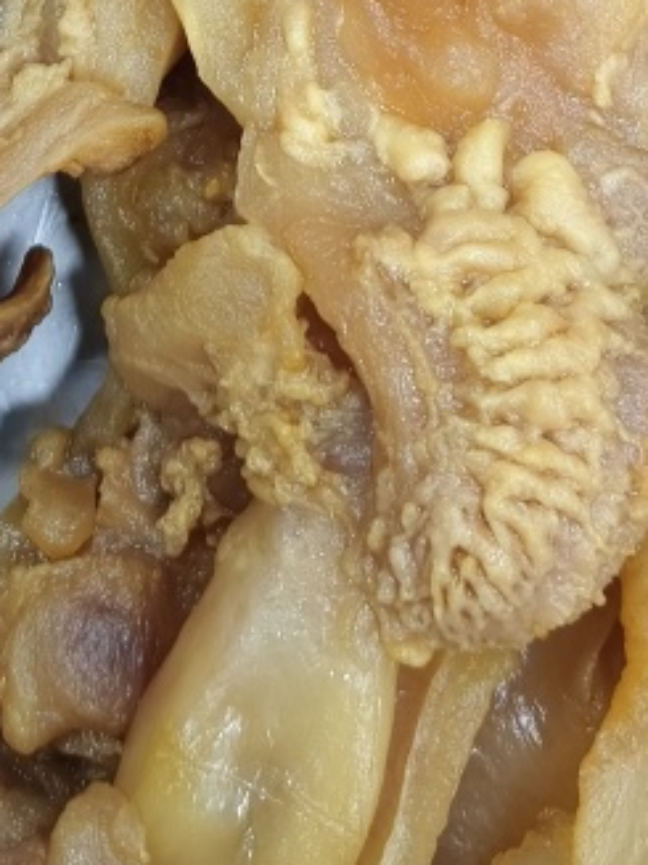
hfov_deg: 19.4
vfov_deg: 22.8
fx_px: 1873
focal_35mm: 75
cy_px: -295
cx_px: 108
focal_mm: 5.6
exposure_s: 1/50
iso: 783
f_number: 1.88
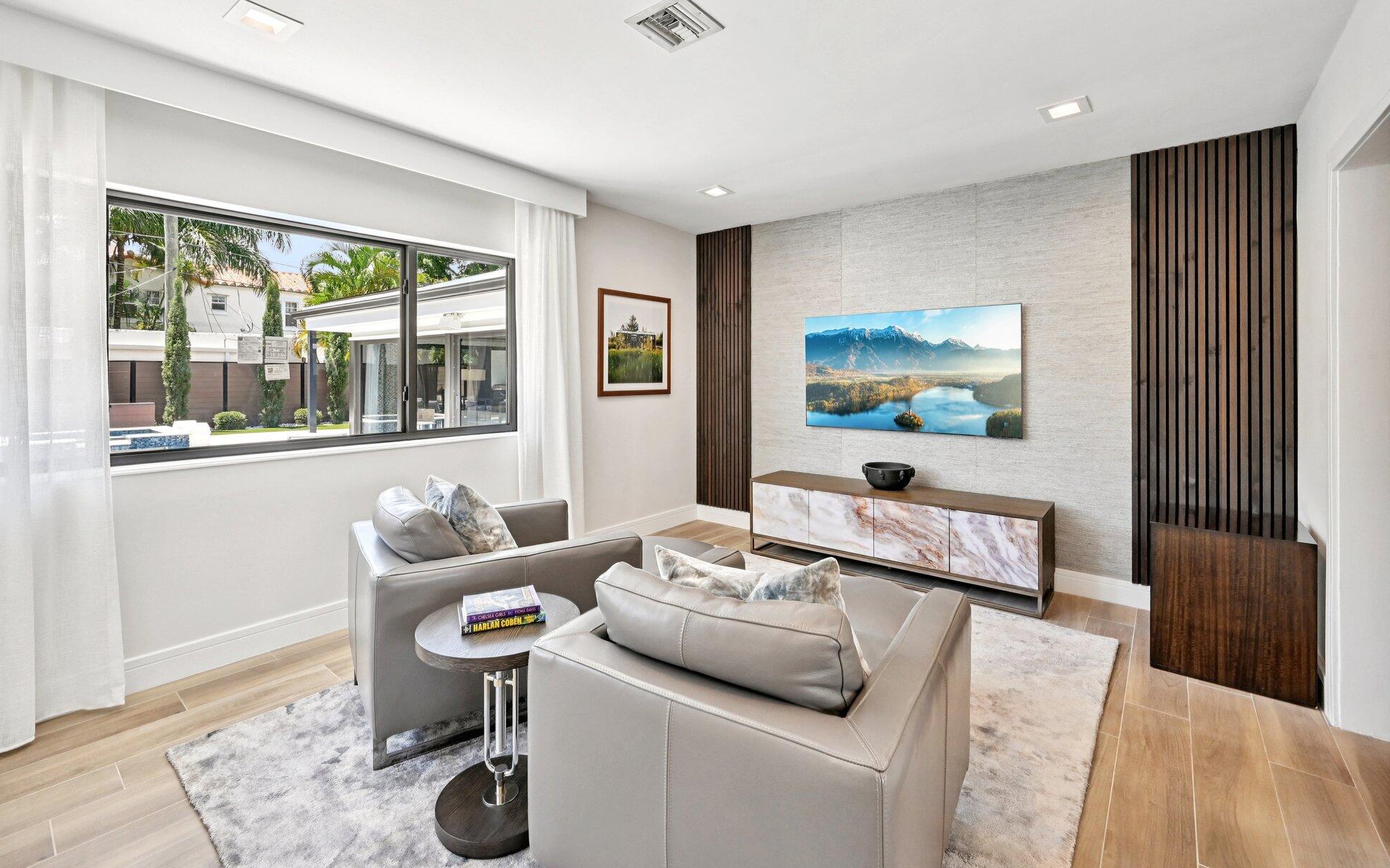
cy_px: 394
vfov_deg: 74.6
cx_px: 681
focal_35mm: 15
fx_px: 568
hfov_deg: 101.5
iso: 2500
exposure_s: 1/400
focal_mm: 14
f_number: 8
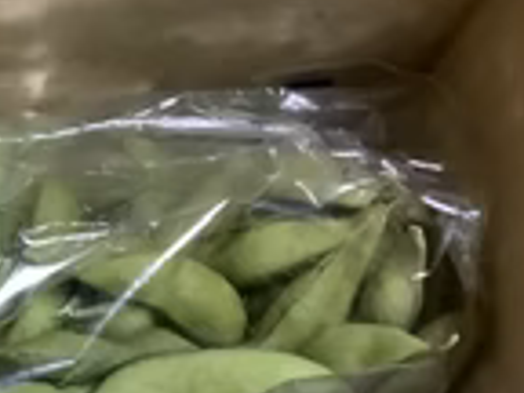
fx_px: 1302
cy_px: 429
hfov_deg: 21.2
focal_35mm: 86
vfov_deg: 16.7
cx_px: -98
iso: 320
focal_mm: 3.3
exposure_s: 1/33
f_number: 2.4
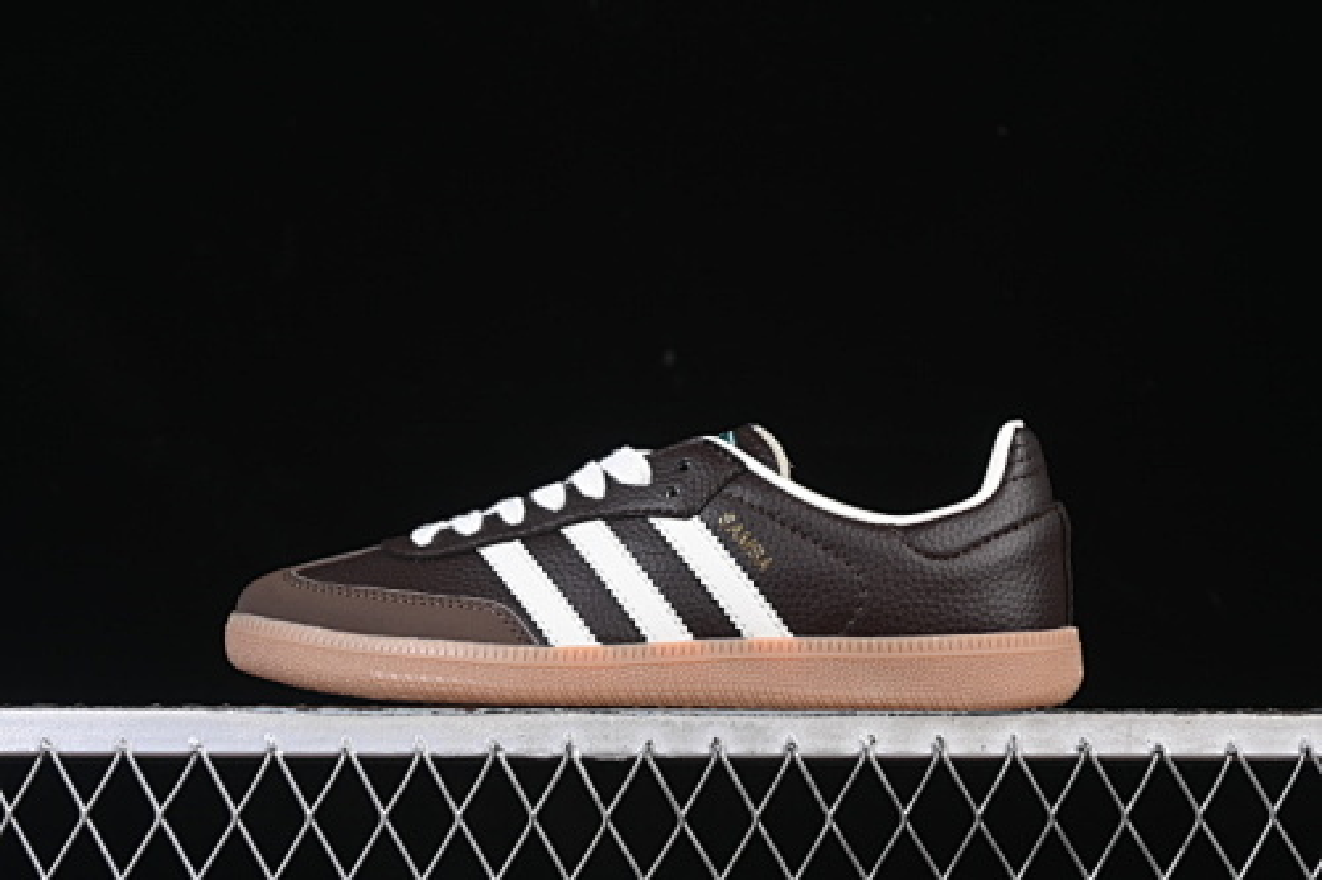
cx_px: 661
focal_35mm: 75
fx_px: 2753
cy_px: 440
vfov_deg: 18.2
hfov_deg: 27.0
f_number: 6.3
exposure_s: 1/60
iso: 160
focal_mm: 50
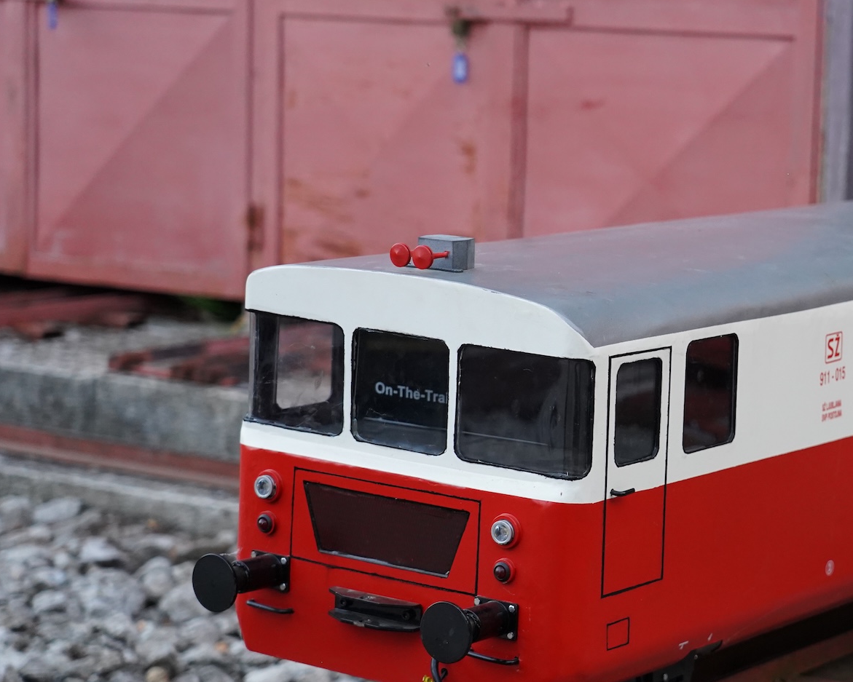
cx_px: 713
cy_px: 366
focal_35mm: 101
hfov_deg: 18.8
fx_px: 2550
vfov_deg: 15.2
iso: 3200
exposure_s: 1/160
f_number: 4
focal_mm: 63
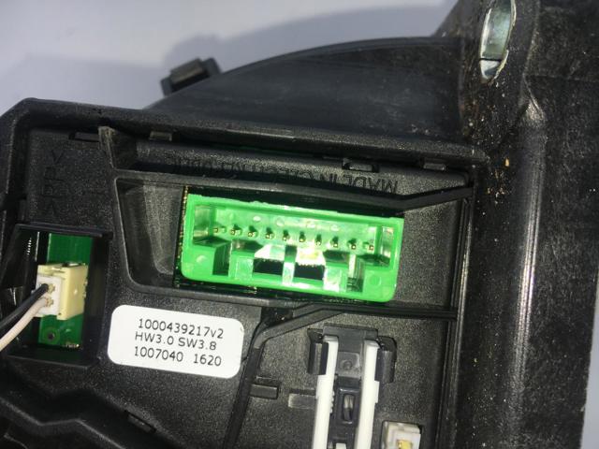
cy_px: 224
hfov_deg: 61.7
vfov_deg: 48.2
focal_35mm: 29
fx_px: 502
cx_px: 300
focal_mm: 4.15
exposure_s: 1/351
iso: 25
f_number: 2.2
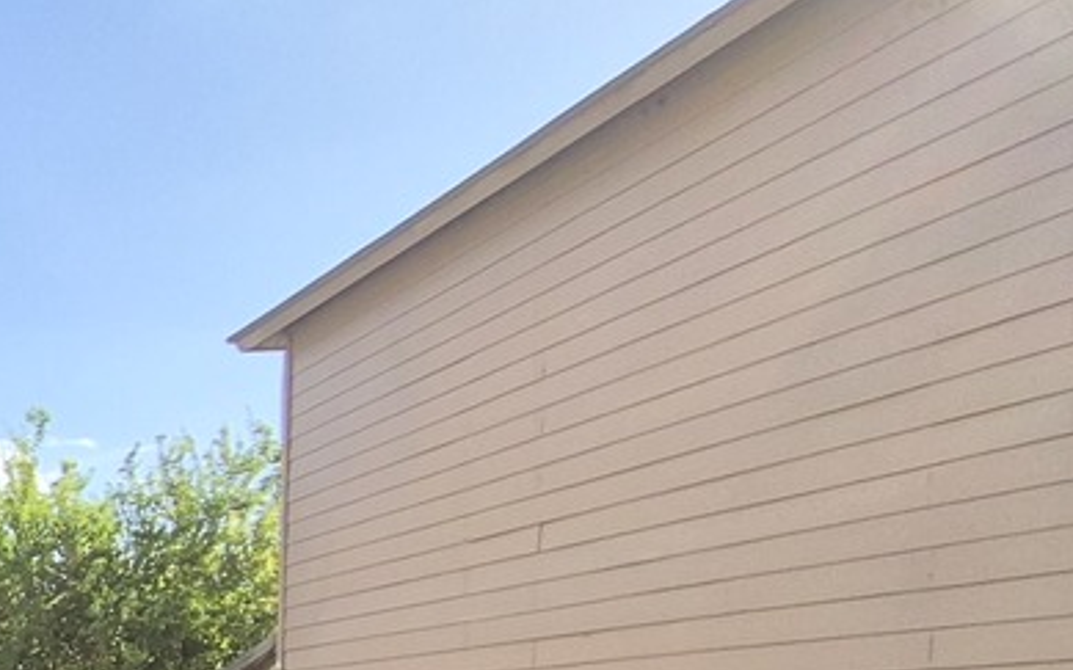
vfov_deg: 23.8
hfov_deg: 25.4
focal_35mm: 51
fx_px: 1491
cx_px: -662
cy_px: 731
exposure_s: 1/1276
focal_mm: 1.74
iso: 40
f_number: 2.2
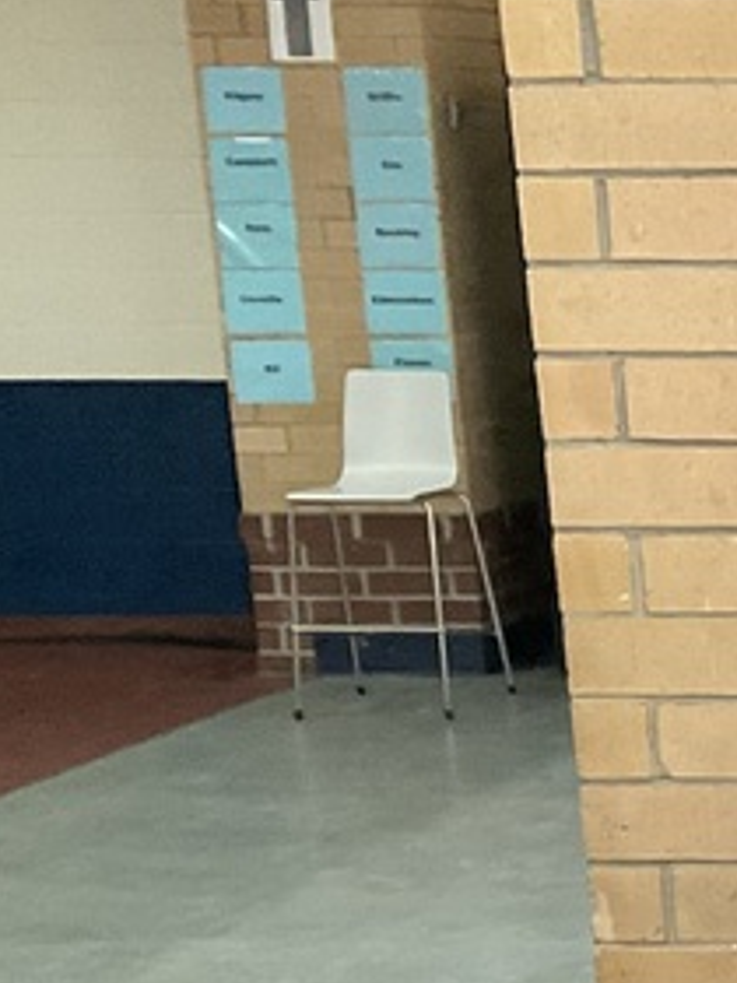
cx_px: 1695
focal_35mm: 106
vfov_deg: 18.3
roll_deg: -0.4
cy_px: 871
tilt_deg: -14.0
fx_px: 3009
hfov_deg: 11.7
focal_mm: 3
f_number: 1.8
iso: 200
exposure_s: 1/60
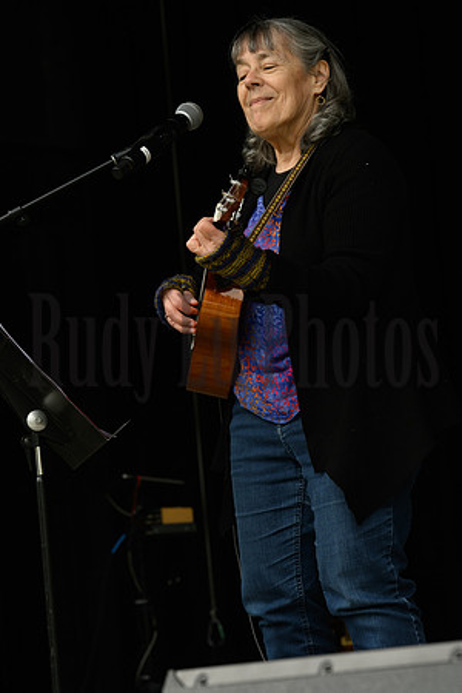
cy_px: 346
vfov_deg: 16.4
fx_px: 2406
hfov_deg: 11.0
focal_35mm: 125
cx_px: 231
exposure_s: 1/400
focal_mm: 125
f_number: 8
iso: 400
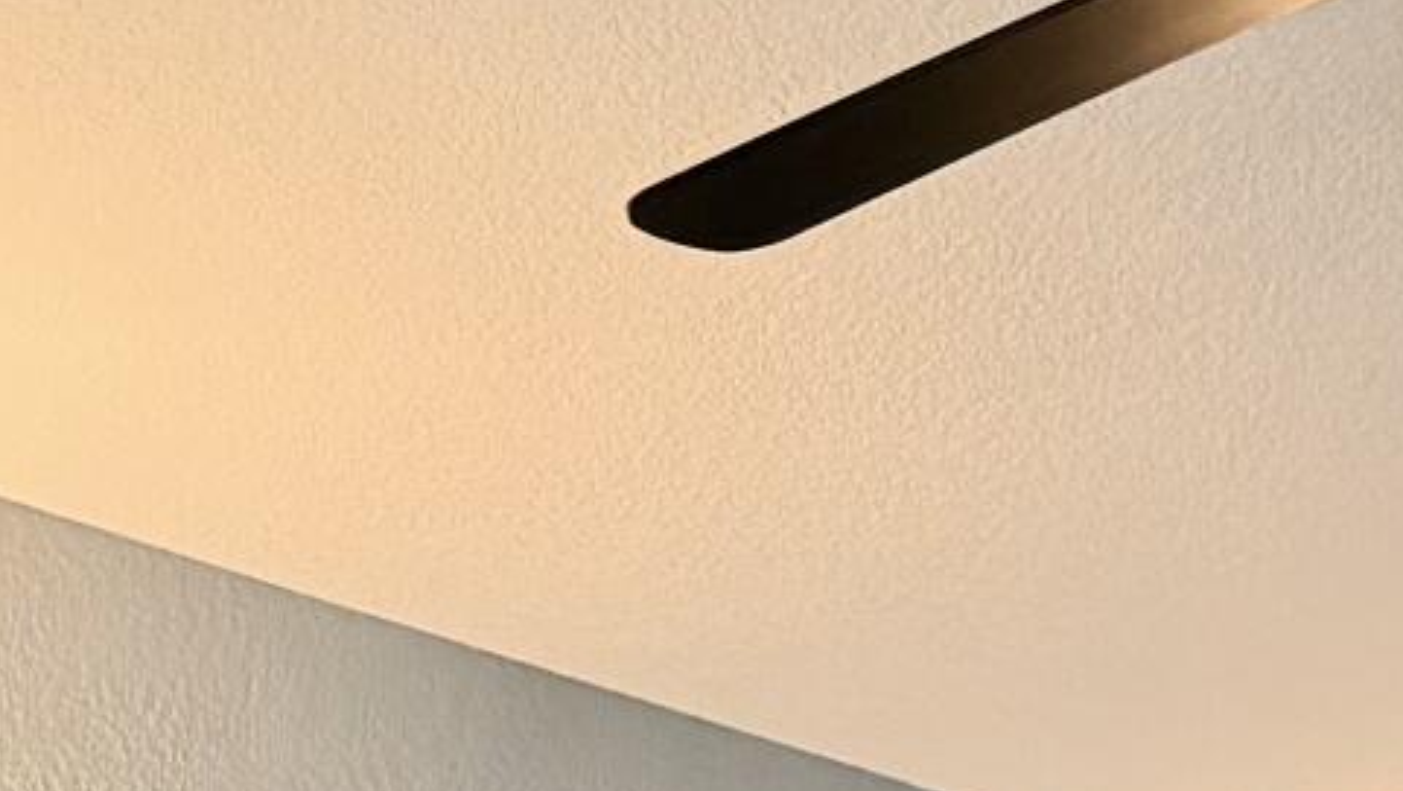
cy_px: 1921
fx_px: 6066
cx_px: 1097
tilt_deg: +6.3
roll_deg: +0.5
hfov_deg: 13.1
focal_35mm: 163
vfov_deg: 7.0
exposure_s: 1/60
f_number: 1.78
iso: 640
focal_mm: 6.76
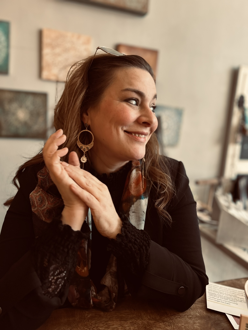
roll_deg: -4.4
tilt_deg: -8.7
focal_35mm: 26
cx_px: 124
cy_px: 165
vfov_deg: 67.3
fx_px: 248
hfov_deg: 53.1
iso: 100
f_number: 1.5
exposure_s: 1/60
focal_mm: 5.7
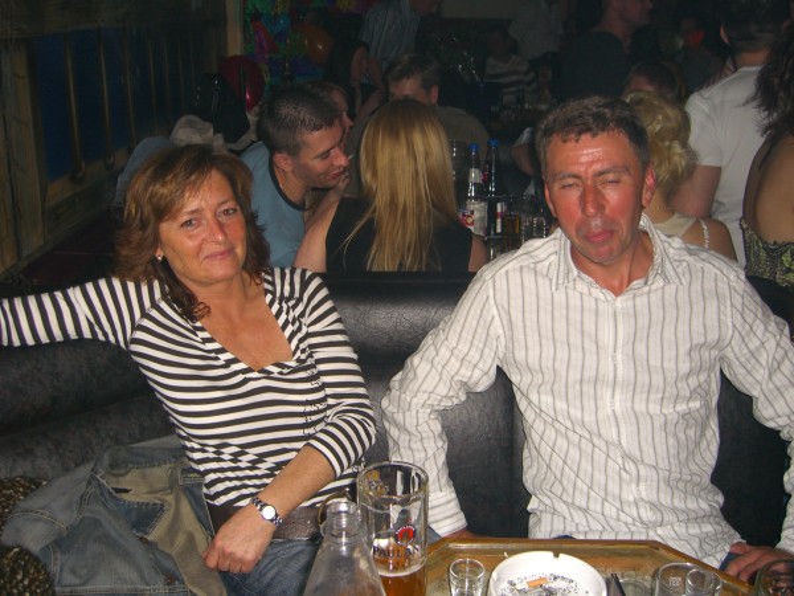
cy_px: 298
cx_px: 397
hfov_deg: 49.0
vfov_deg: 37.7
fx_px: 872
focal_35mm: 38
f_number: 2.8
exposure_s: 1/60
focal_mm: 7.9
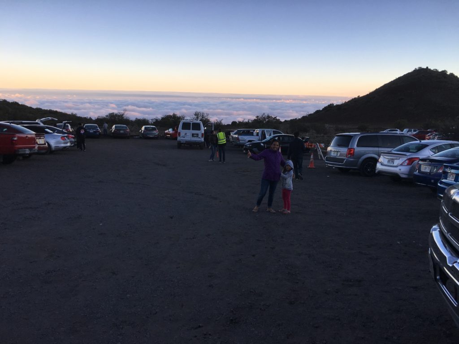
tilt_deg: -11.7
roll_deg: -1.3
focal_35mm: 29
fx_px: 385
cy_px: 172
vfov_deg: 48.2
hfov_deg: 61.7
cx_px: 230
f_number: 2.2
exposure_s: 1/394
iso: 25
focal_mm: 4.15
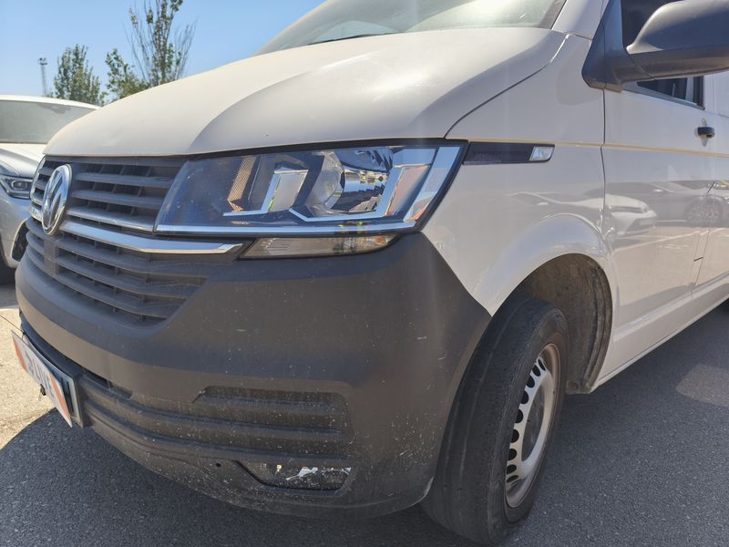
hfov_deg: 73.9
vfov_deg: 58.9
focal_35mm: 23
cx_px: 364
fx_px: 484
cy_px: 274
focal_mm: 6.14
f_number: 1.65
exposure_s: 1/180
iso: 50
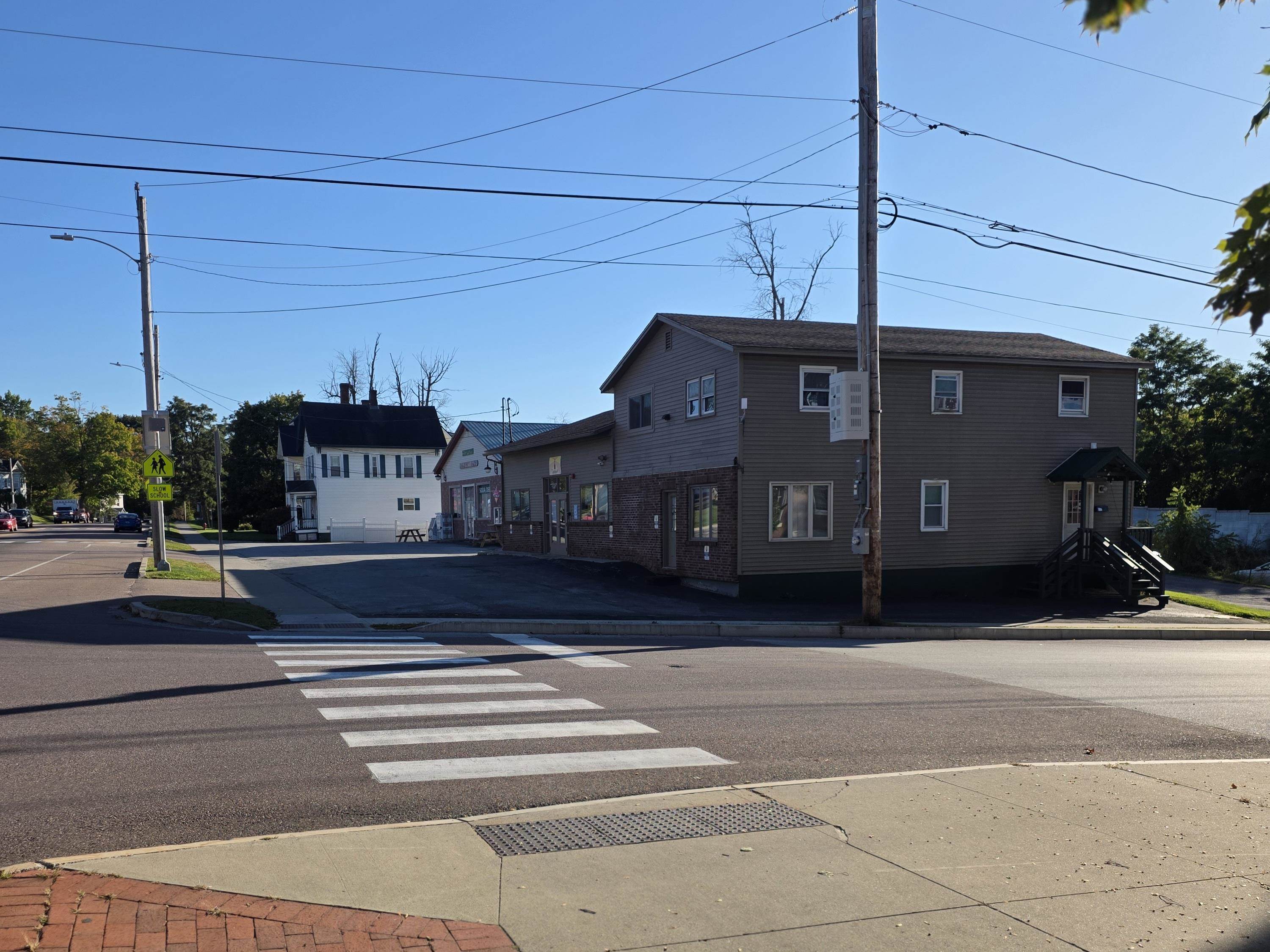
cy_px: 476
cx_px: 635
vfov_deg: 58.9
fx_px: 844
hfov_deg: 73.9
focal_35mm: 23
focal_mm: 6.25
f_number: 1.7
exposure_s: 1/10000
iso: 80
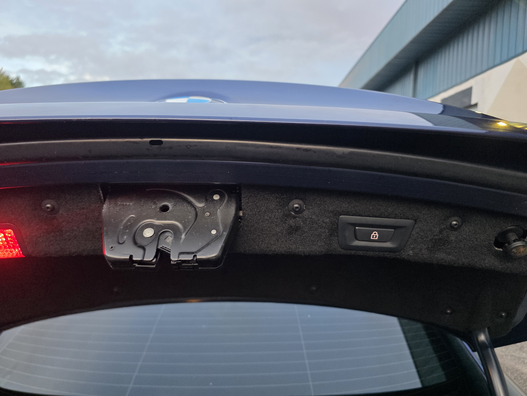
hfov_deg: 73.9
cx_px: 264
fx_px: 350
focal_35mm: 23
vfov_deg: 58.9
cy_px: 198
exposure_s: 1/120
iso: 320
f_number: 1.7
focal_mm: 6.3
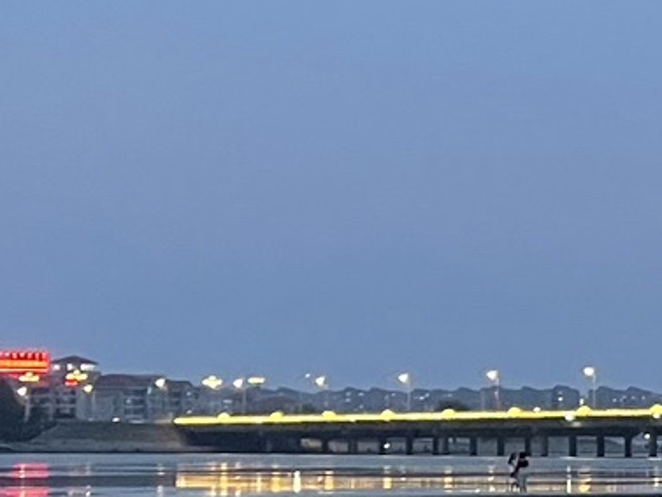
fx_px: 2640
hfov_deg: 12.8
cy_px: 506
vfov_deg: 10.7
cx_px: 1231
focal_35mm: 138
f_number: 1.6
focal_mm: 4.2
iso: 400
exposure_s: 1/50
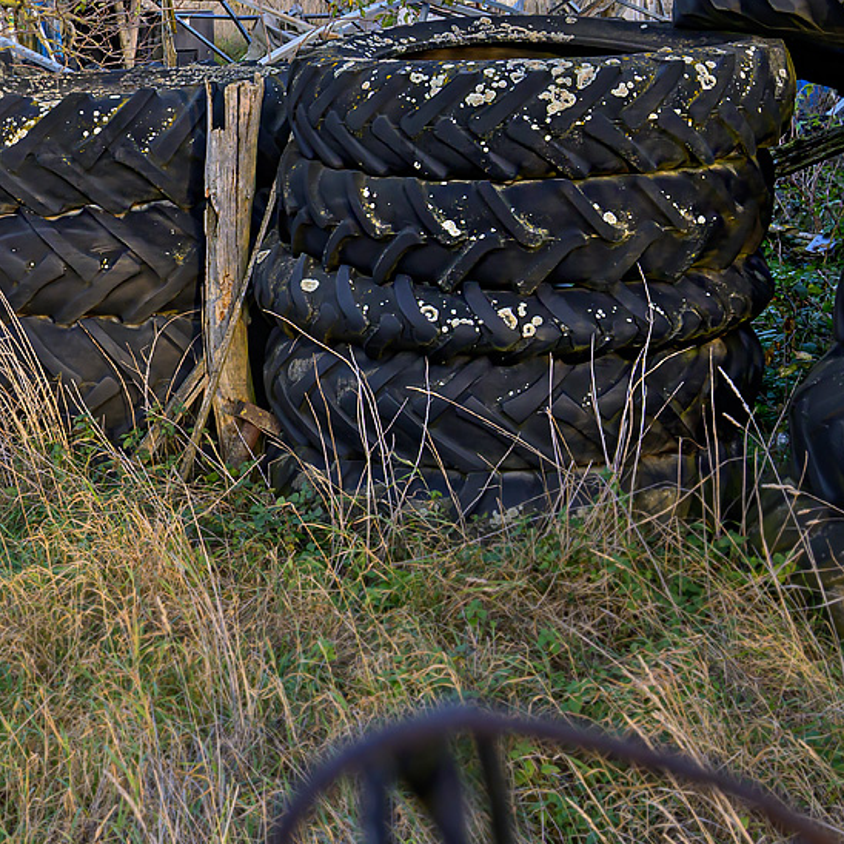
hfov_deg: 23.8
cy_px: 302
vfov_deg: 25.1
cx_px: -62
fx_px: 1887
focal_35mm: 68
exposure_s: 1/60
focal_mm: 24.5
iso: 200
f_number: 9.5
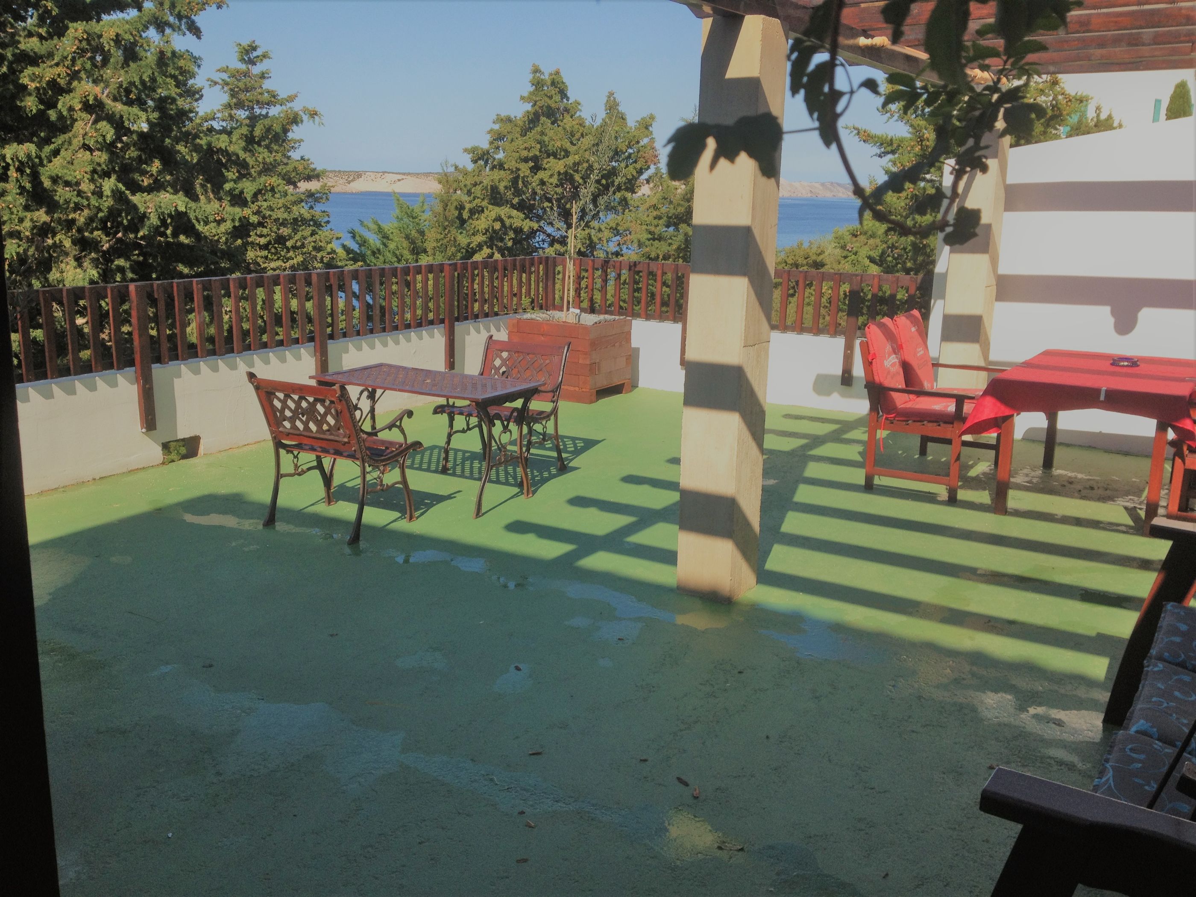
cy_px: 448
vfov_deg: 40.7
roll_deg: -1.4
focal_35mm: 35
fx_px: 1209
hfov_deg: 52.6
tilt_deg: -16.3
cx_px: 598
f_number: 2.4
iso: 50
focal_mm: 4.28
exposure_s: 1/1381
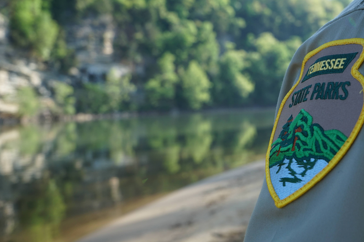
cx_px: 232
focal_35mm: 44
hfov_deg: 44.1
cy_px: 112
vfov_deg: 30.5
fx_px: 445
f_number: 7.1
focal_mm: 33
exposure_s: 1/320
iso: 400
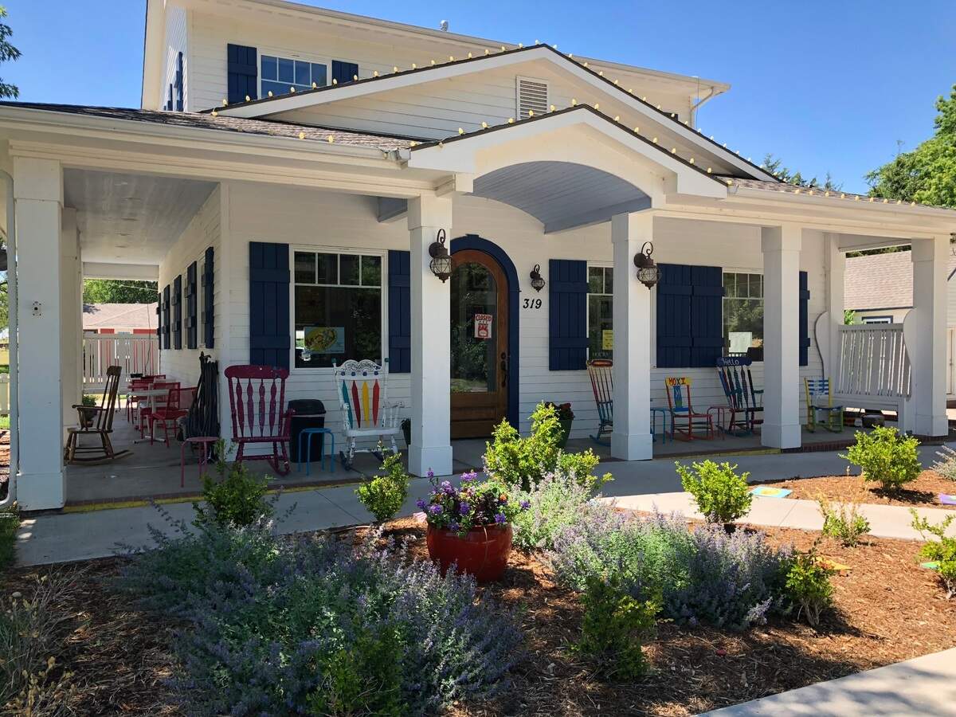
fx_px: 773
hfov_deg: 63.4
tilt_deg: +0.0
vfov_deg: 49.7
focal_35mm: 28
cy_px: 358
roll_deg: +0.3
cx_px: 478
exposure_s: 1/631
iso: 20
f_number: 1.8
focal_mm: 4
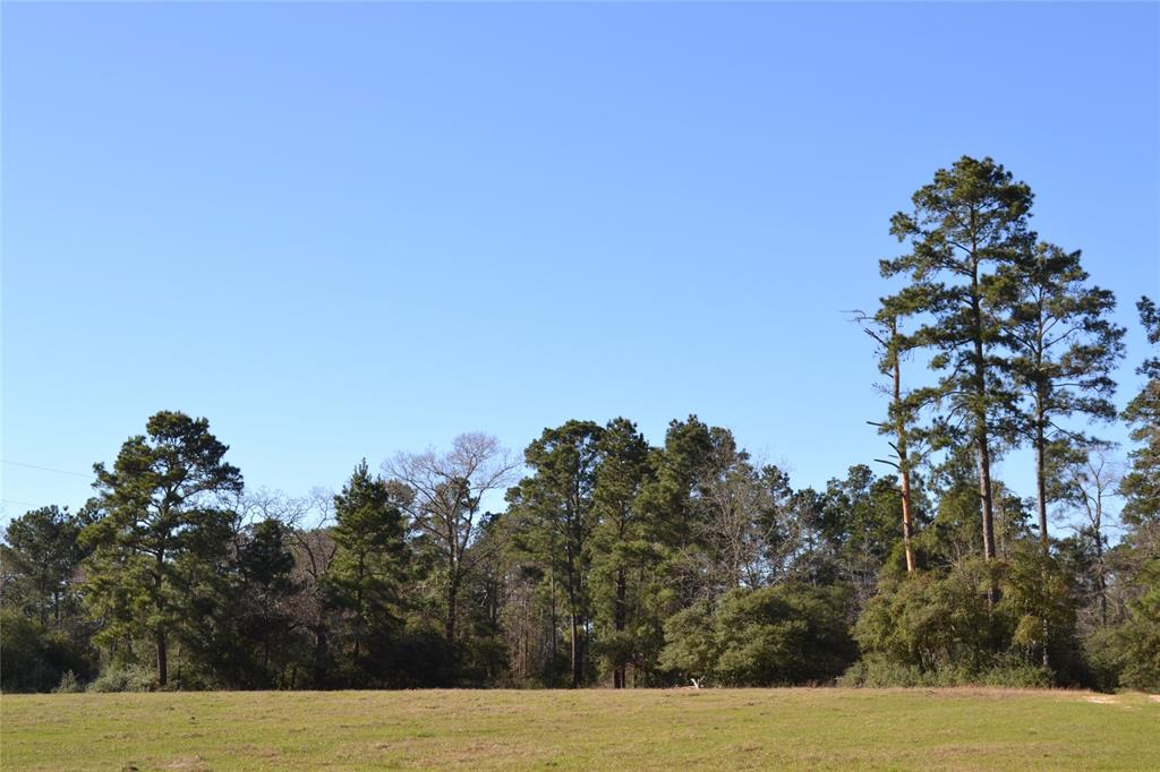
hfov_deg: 38.9
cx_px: 580
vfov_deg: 26.5
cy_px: 386
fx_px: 1643
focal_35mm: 51
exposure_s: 1/200
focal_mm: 34
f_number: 7.1
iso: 100
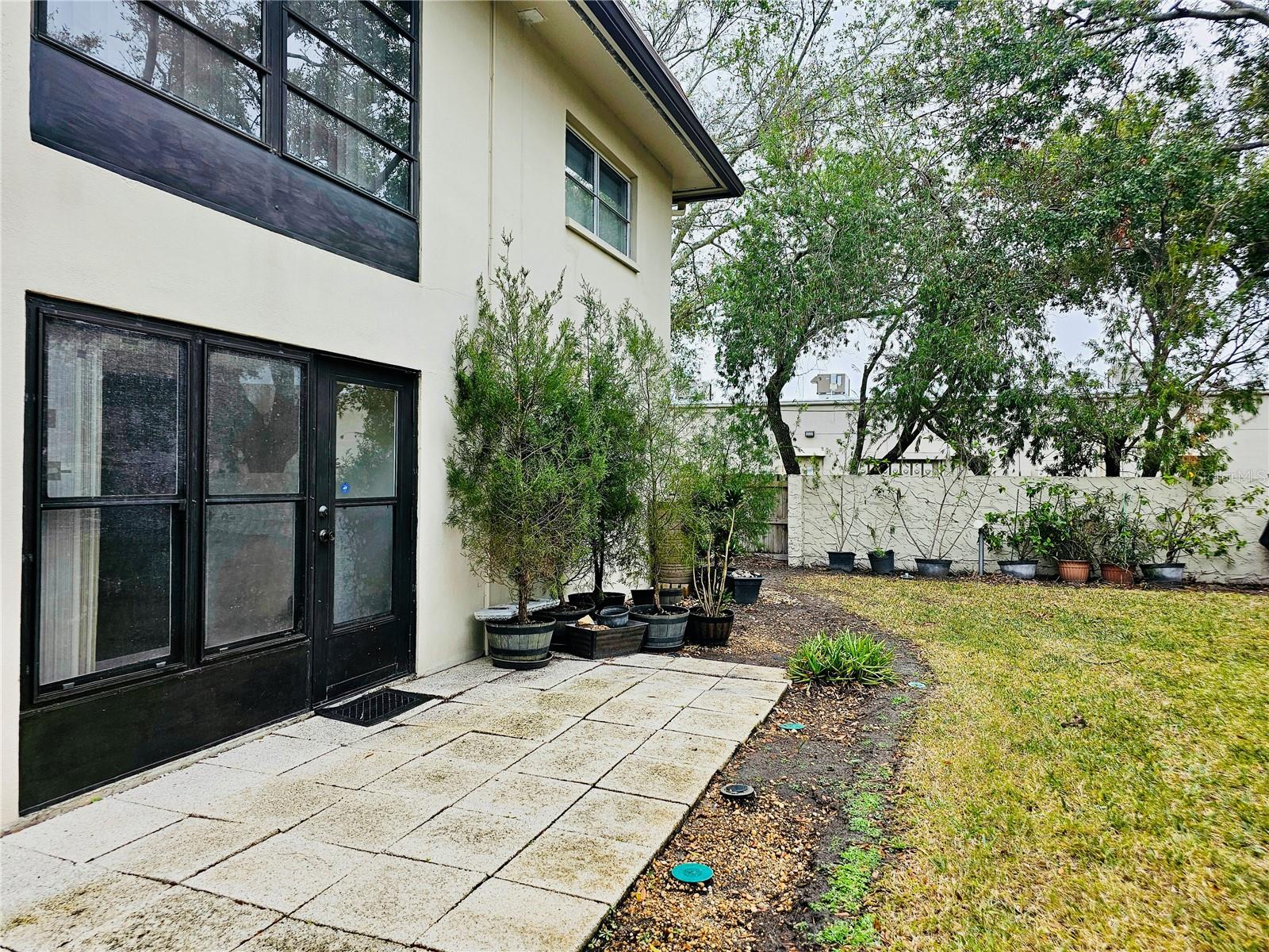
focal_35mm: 23
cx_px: 634
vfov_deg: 58.9
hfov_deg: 73.9
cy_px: 476
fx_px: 843
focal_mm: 6.3
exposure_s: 1/120
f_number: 1.7
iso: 20
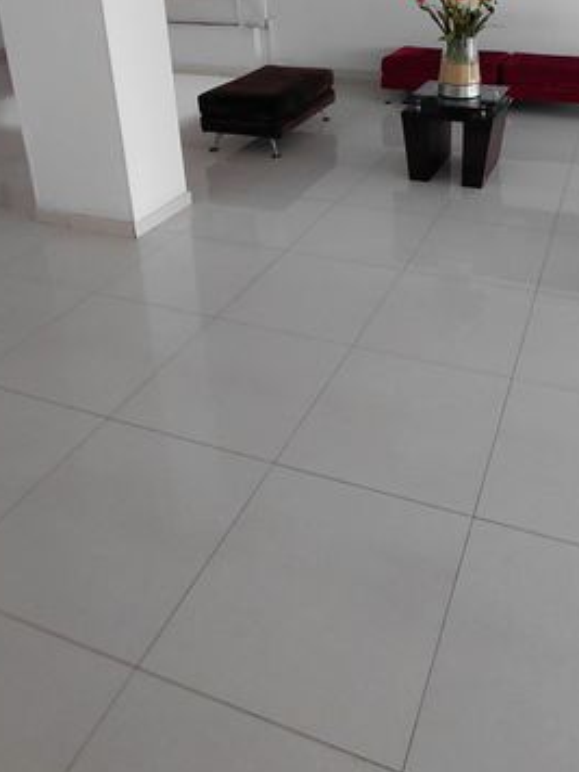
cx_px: 408
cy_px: 146
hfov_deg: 45.7
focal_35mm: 30
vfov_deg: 55.4
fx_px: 669
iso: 125
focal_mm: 1.64
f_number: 2.2
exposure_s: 1/60
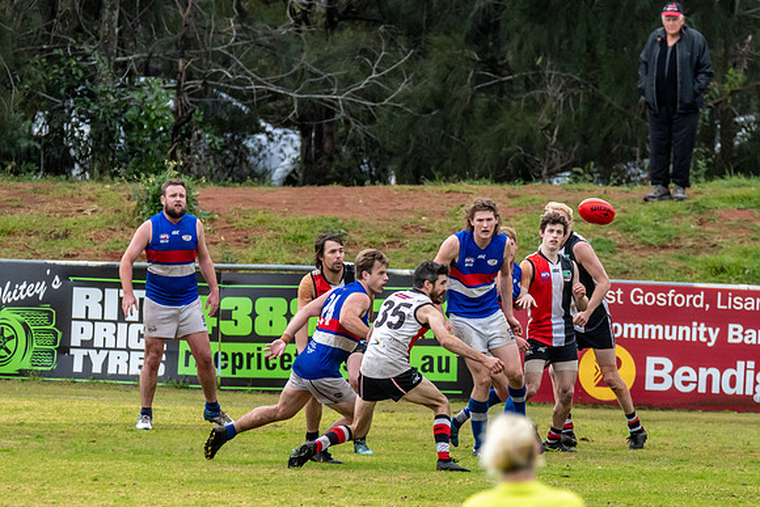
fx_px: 17083
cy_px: 282
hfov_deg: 2.5
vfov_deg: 1.7
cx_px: 383
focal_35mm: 809
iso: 1250
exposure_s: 1/4000
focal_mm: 450
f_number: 7.1
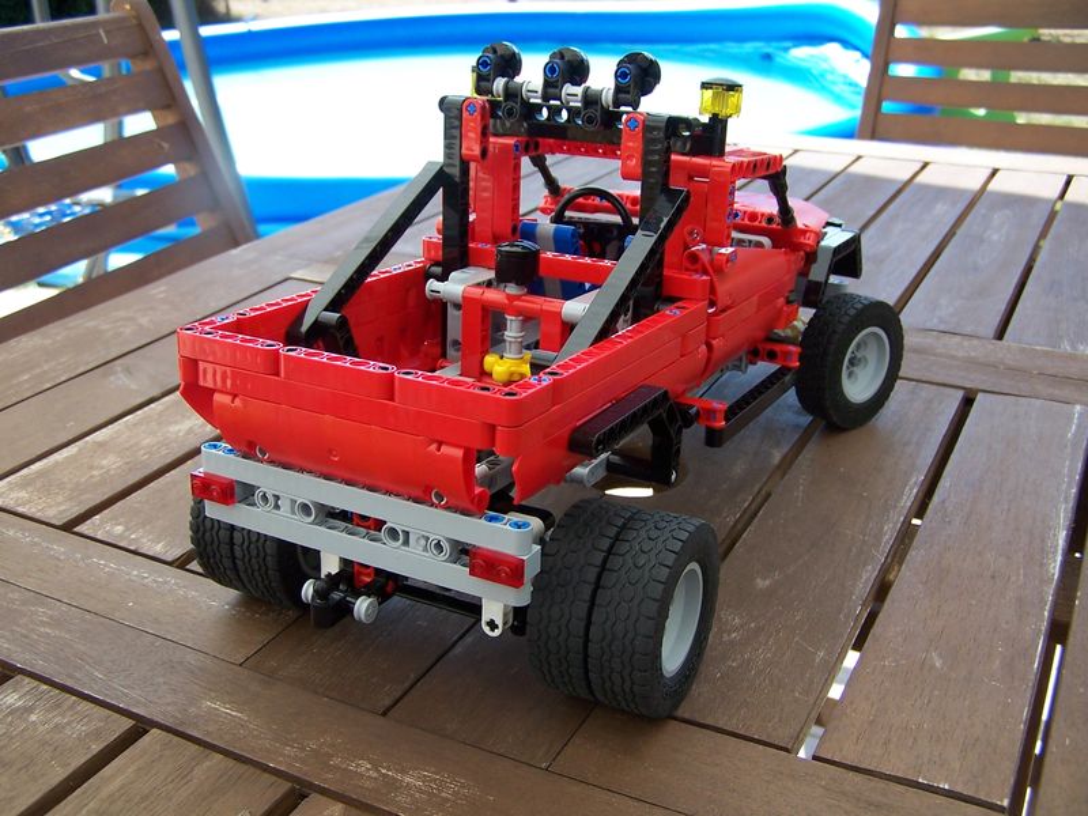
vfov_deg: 37.7
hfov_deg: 49.0
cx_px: 544
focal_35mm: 38
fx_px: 1194
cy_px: 408
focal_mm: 6.3
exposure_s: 1/350
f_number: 2.8
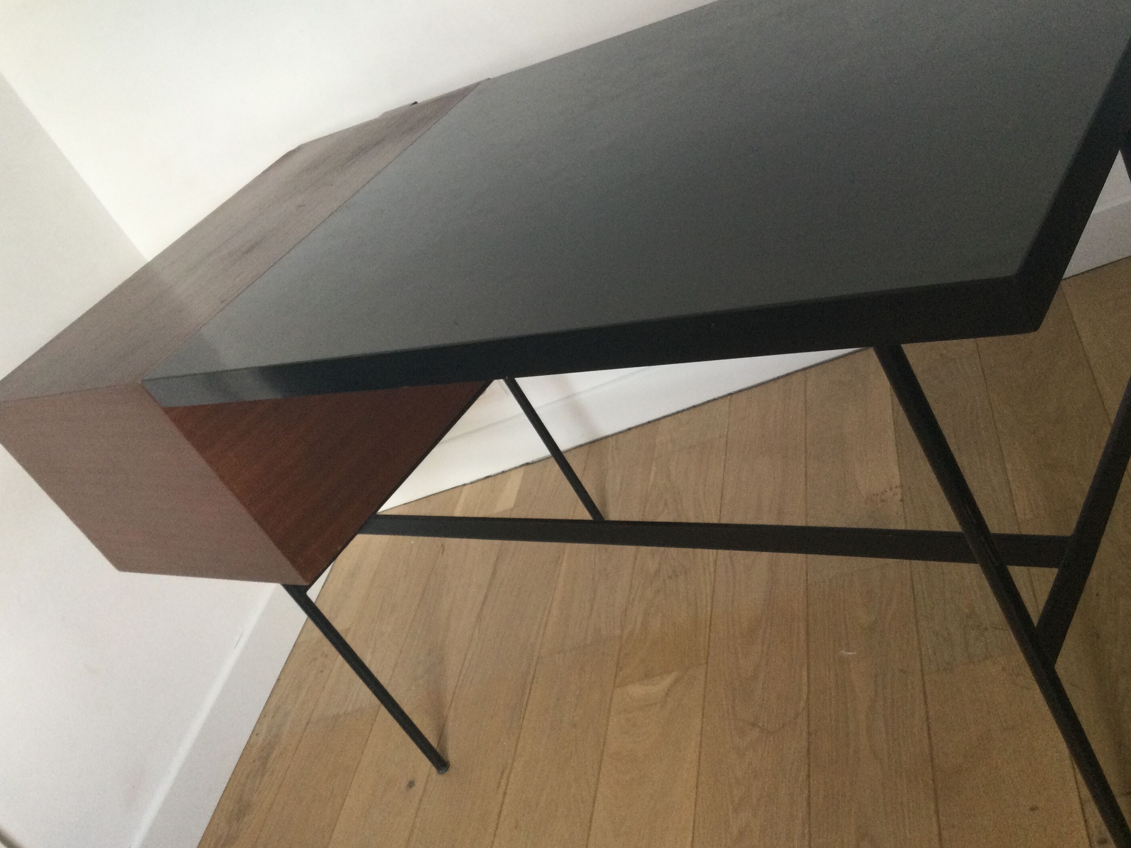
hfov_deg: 51.3
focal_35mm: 36
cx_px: 606
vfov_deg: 39.6
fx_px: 1176
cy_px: 368
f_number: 2.4
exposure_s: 1/33
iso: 80
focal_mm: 3.3
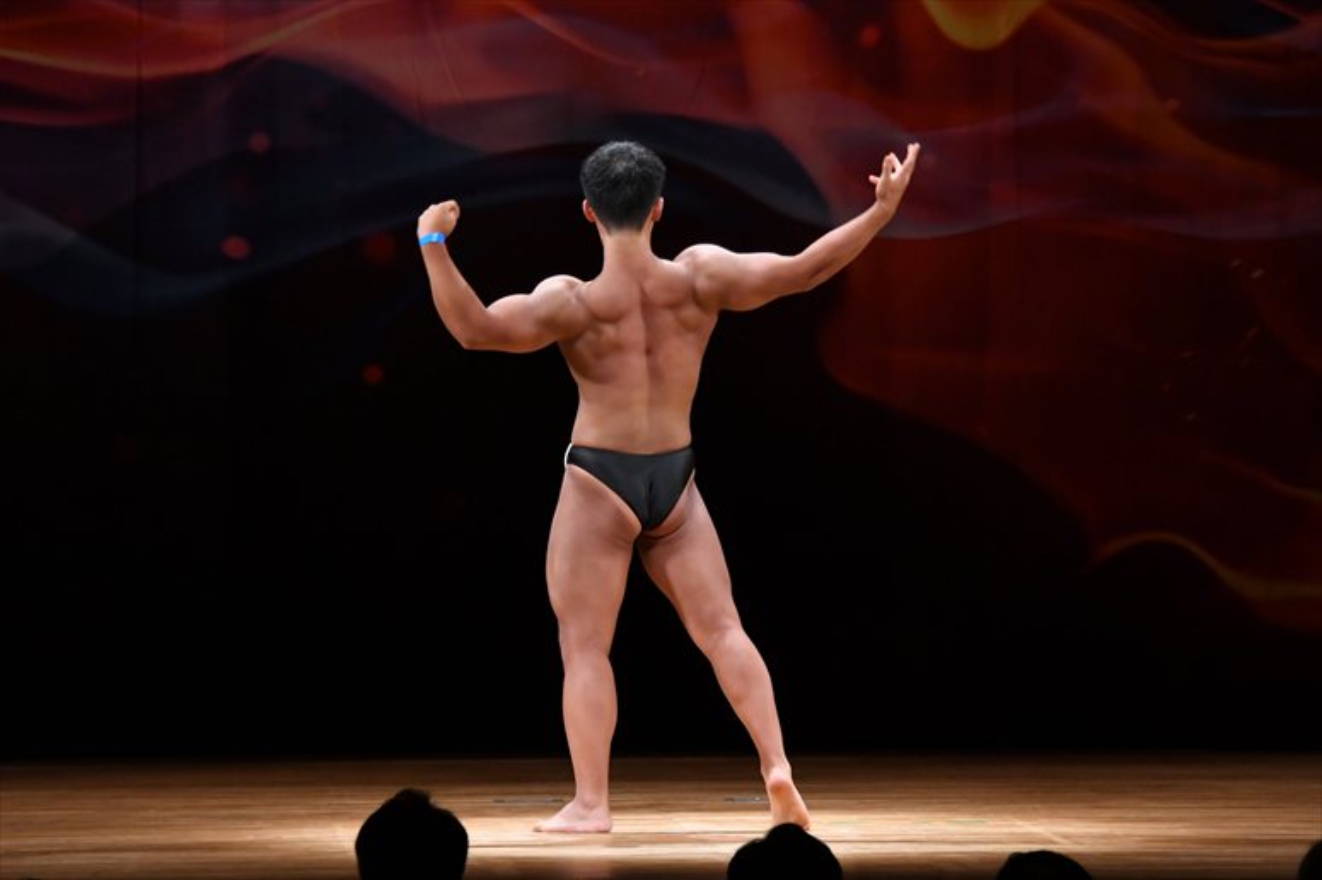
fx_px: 8259
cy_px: 440
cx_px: 661
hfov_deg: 9.2
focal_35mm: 225
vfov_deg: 6.1
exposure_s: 1/400
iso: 3200
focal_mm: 150
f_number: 5.6
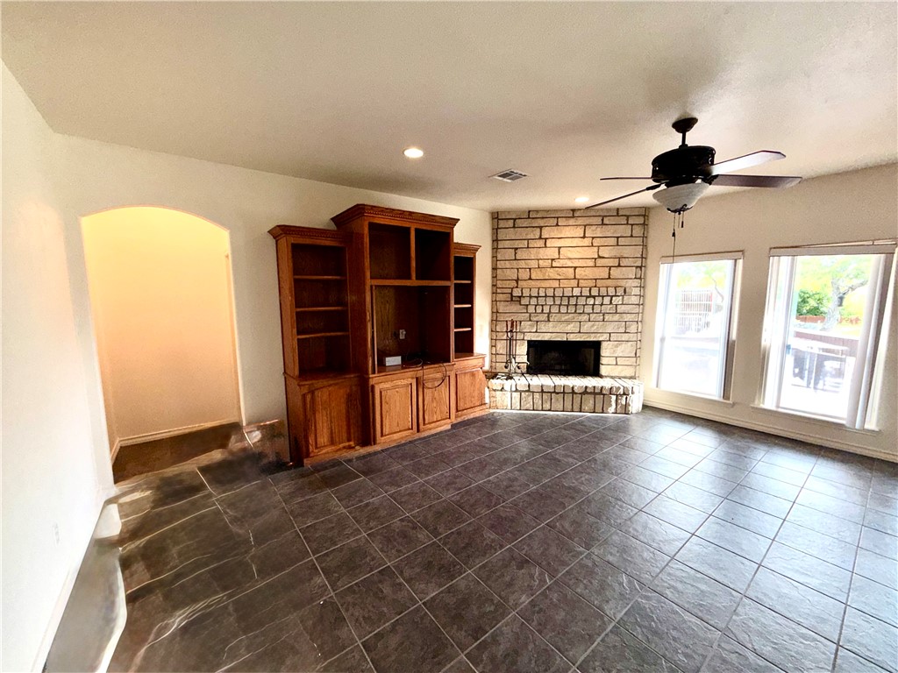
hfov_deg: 102.1
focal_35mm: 14
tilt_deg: -6.9
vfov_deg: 85.7
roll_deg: +0.9
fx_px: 363
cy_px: 336
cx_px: 449
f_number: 2.2
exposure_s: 1/120
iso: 64
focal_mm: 2.22
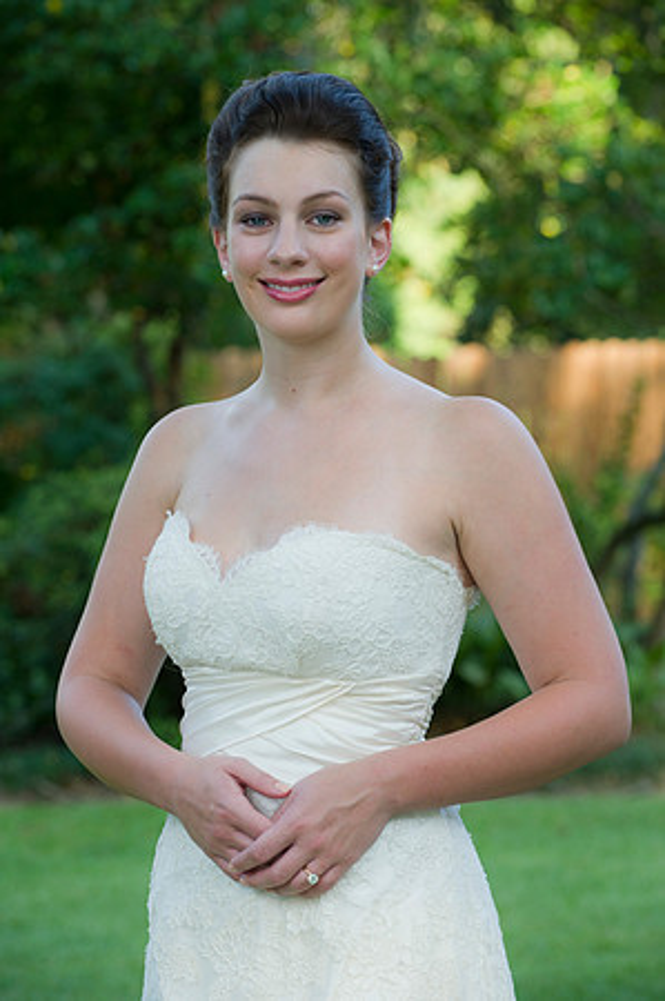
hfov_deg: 9.8
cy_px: 500
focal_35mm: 140
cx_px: 332
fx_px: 3888
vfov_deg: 14.7
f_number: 5.6
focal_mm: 140
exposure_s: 1/80
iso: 400
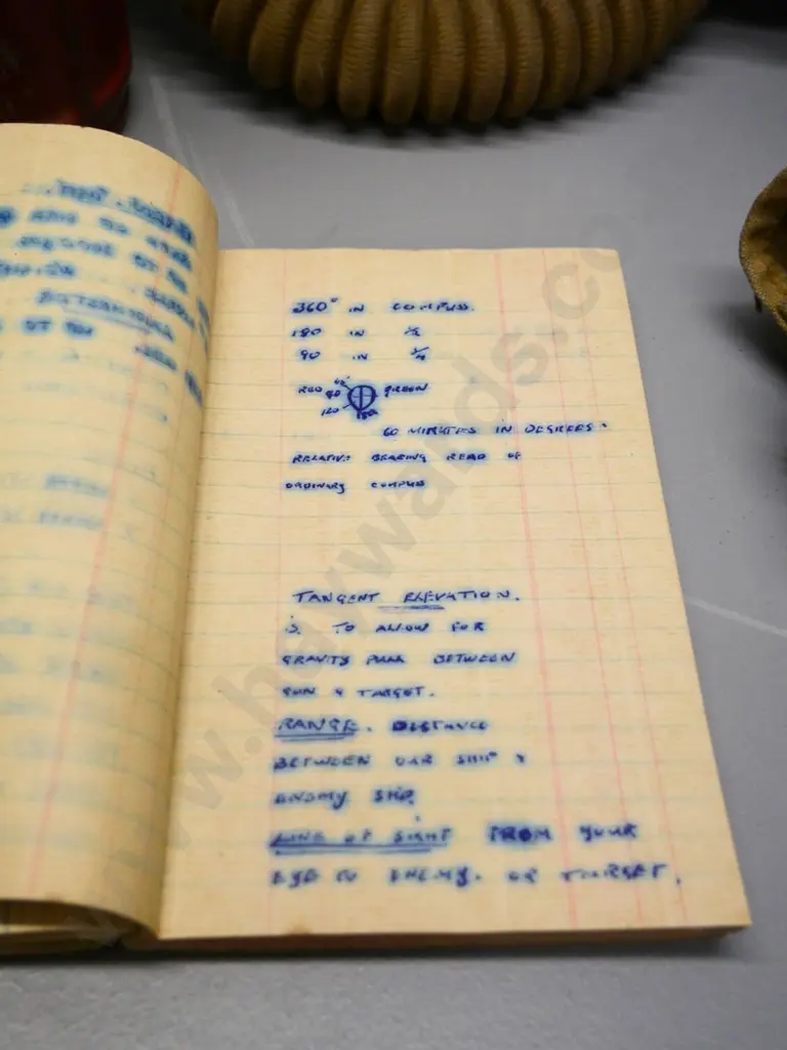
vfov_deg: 46.8
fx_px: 1213
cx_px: 394
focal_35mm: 40
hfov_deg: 36.0
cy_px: 525
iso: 3200
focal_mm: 20
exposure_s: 1/320
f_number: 5
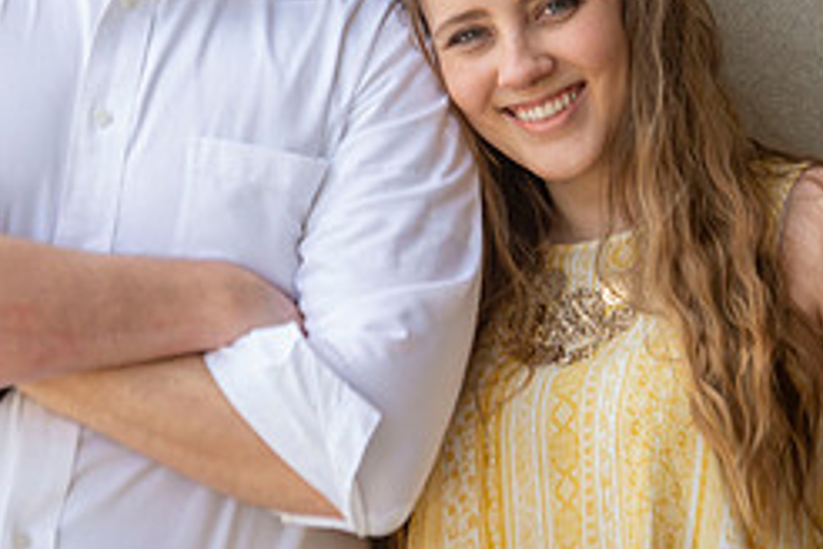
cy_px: 7
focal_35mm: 306
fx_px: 6995
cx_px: 207
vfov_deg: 4.5
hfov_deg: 6.7
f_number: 5
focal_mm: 130
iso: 250
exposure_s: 1/250
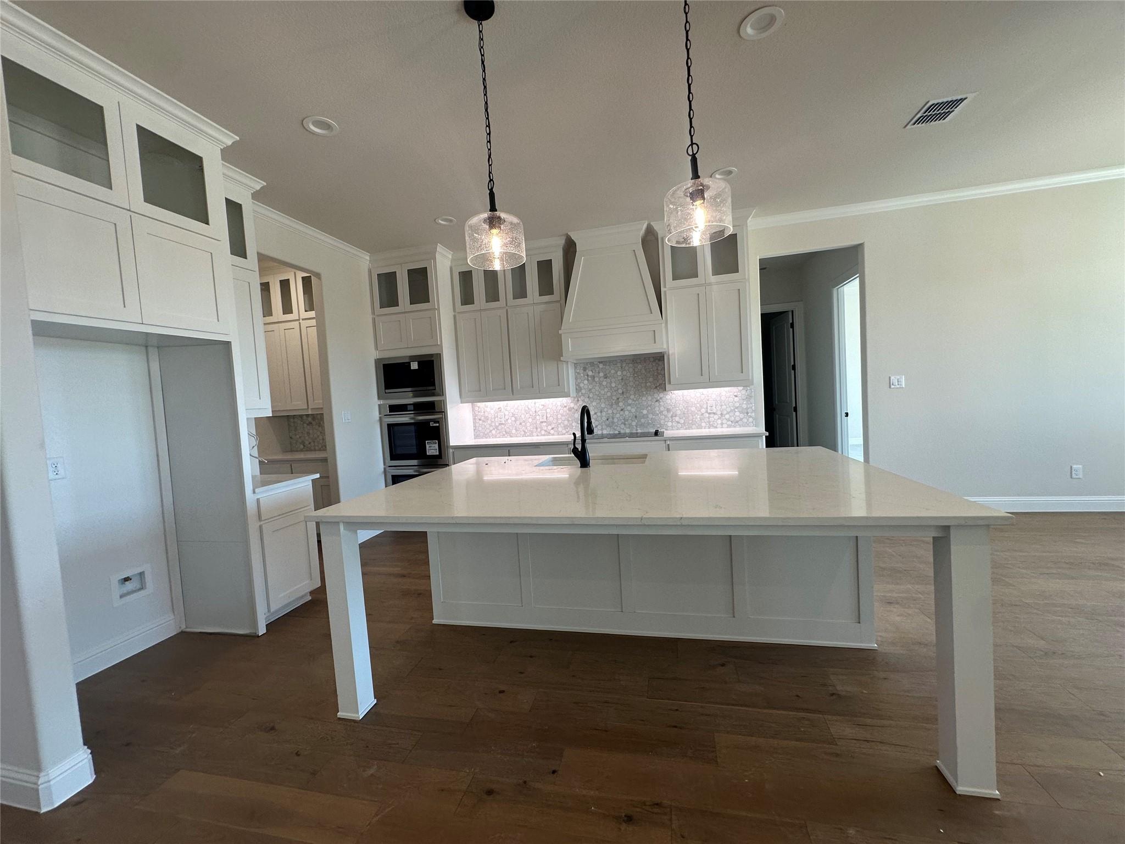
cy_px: 422
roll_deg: +3.6
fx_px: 455
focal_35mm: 14
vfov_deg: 85.7
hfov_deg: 102.1
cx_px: 562
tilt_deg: -2.5
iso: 100
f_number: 2.2
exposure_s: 1/120
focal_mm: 2.22
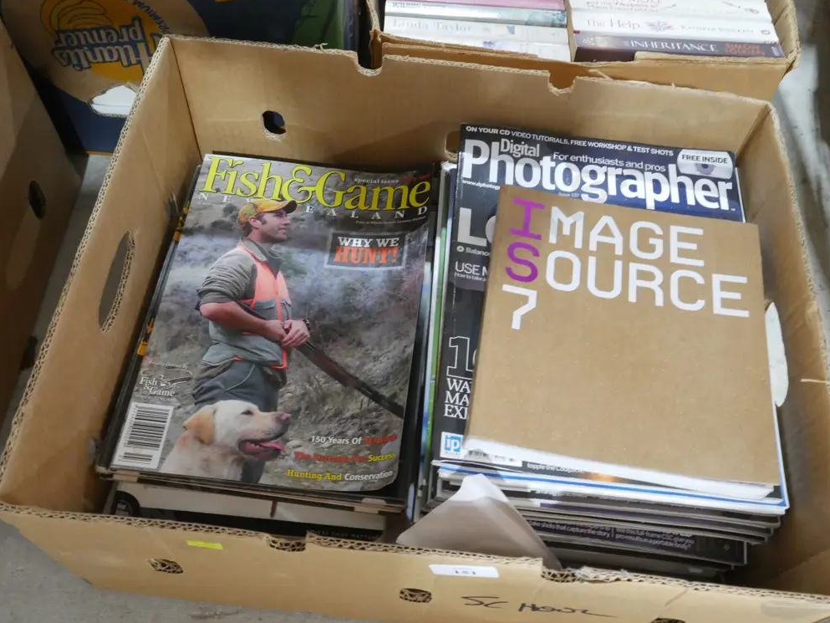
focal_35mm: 33
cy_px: 314
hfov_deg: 55.3
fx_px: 791
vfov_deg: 43.0
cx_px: 423
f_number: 9
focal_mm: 16
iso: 3200
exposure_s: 1/15
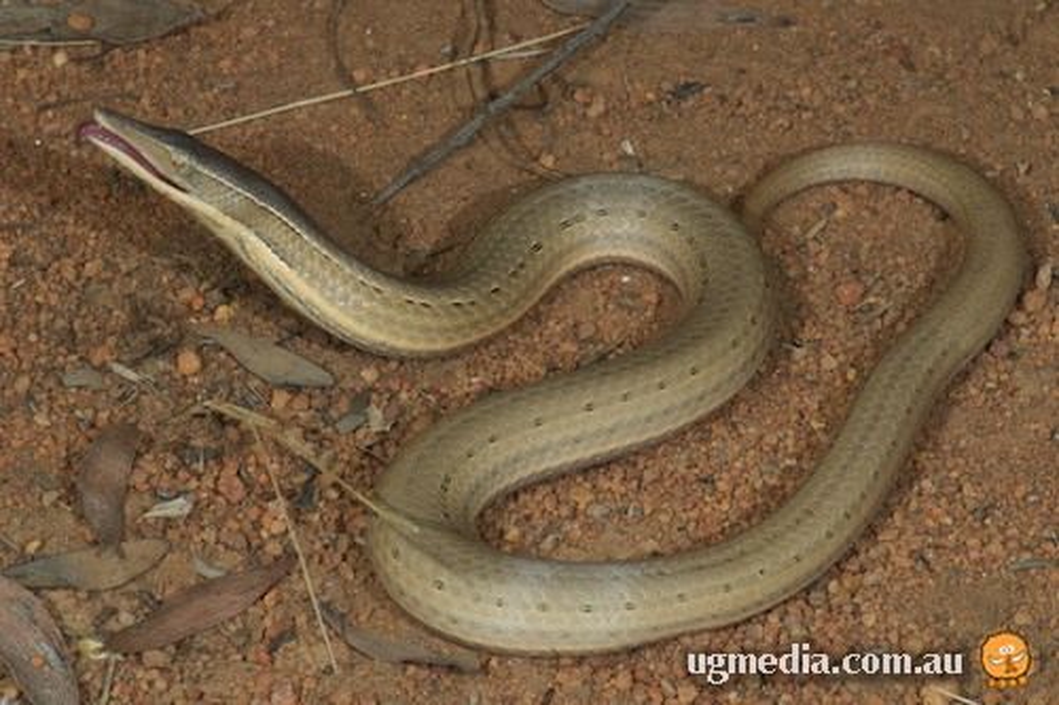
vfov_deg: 8.7
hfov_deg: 13.0
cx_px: 530
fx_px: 4631
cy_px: 352
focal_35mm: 158
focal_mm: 105
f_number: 25
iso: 100
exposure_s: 1/125
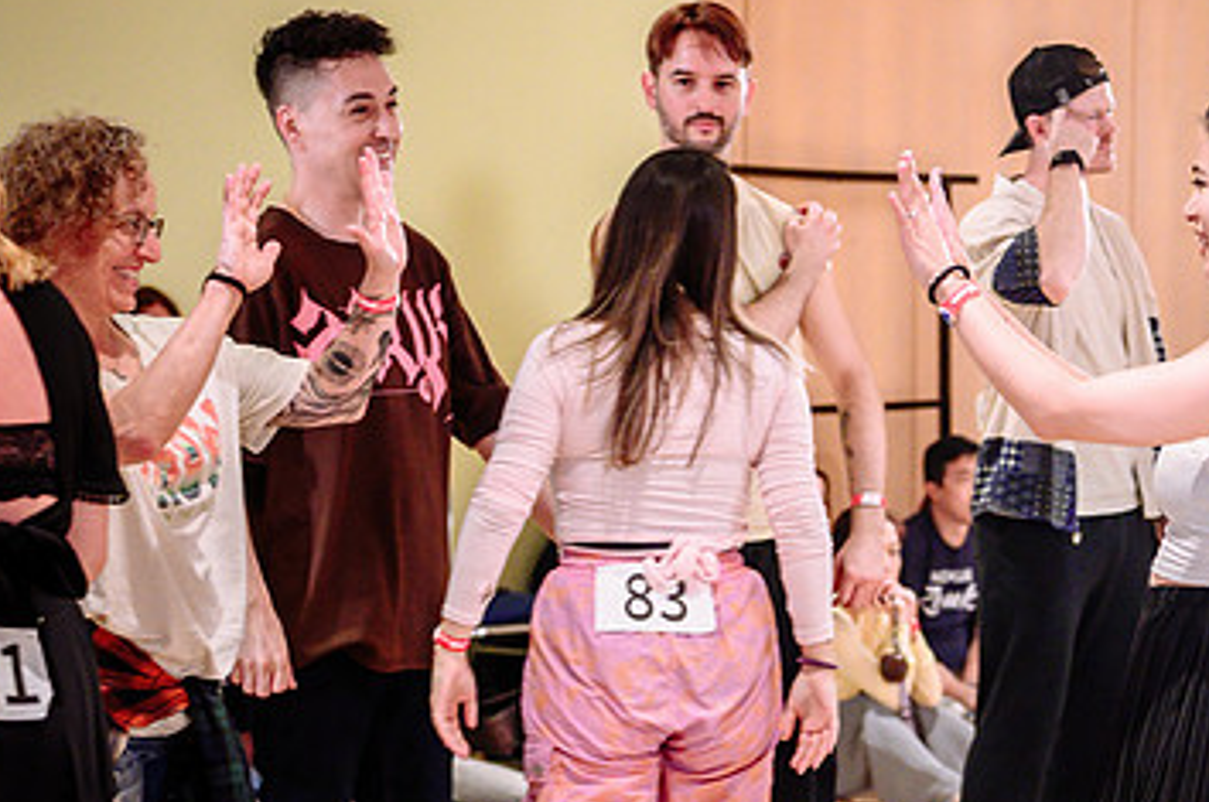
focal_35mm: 104
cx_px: 954
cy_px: 510
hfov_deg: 19.5
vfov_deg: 13.1
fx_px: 3488
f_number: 2
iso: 1250
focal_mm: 37
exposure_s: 1/250
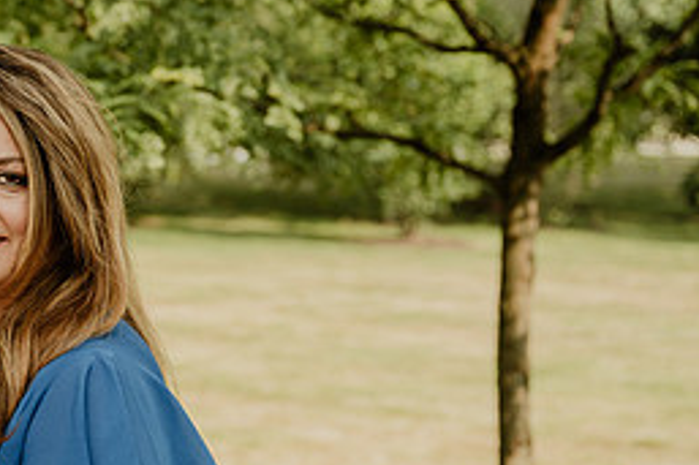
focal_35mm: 122
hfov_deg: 16.4
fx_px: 2367
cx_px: -19
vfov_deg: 11.2
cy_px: 253
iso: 100
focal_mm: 51
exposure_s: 1/400
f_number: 3.5
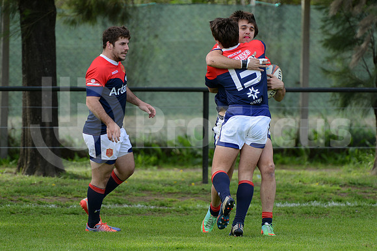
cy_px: 126
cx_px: 188
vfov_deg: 5.1
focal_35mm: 270
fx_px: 2828
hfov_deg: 7.6
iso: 400
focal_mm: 270
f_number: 4
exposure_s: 1/640
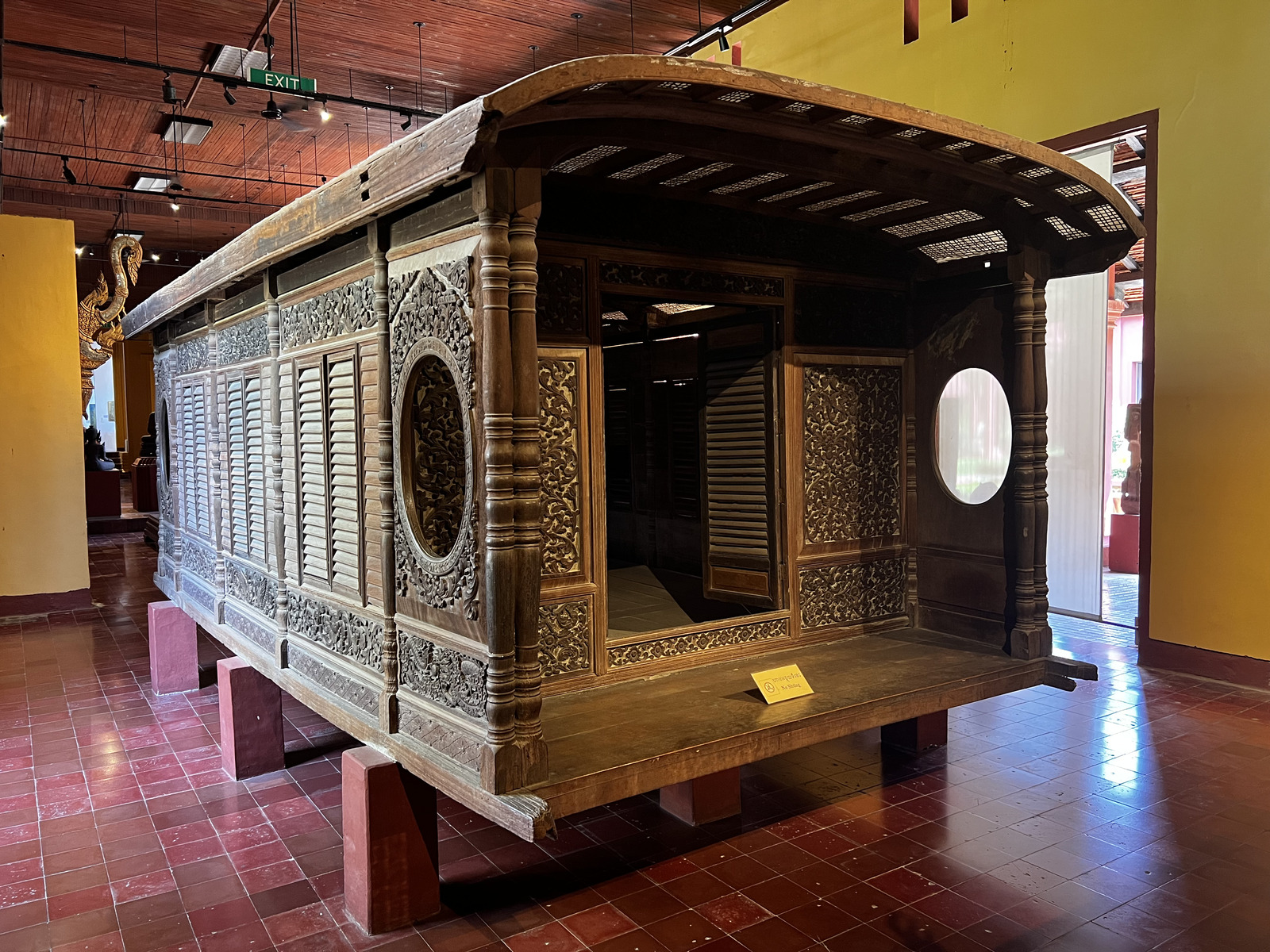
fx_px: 954
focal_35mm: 26
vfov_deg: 53.1
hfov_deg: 67.3
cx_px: 635
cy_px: 476
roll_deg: +0.8
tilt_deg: -3.3
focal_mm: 5.7
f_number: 1.5
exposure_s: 1/60
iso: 320
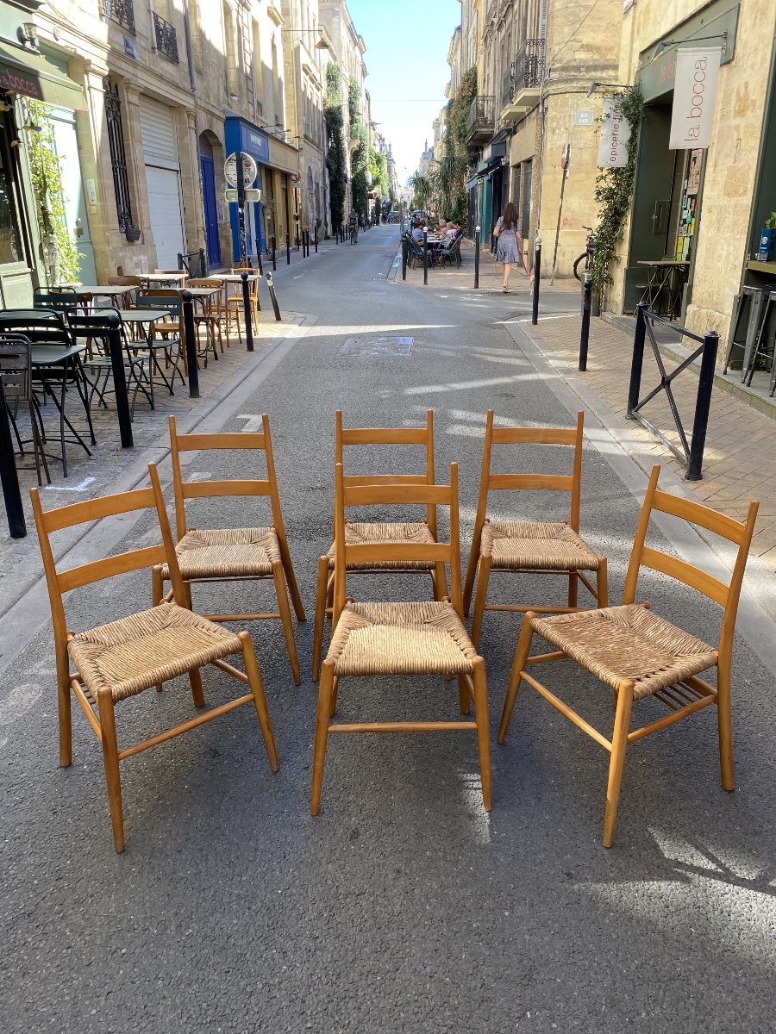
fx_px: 777
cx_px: 388
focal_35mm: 26
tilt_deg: -19.3
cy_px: 517
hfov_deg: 53.1
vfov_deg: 67.3
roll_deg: +1.5
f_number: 1.8
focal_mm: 4.25
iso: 32
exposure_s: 1/222
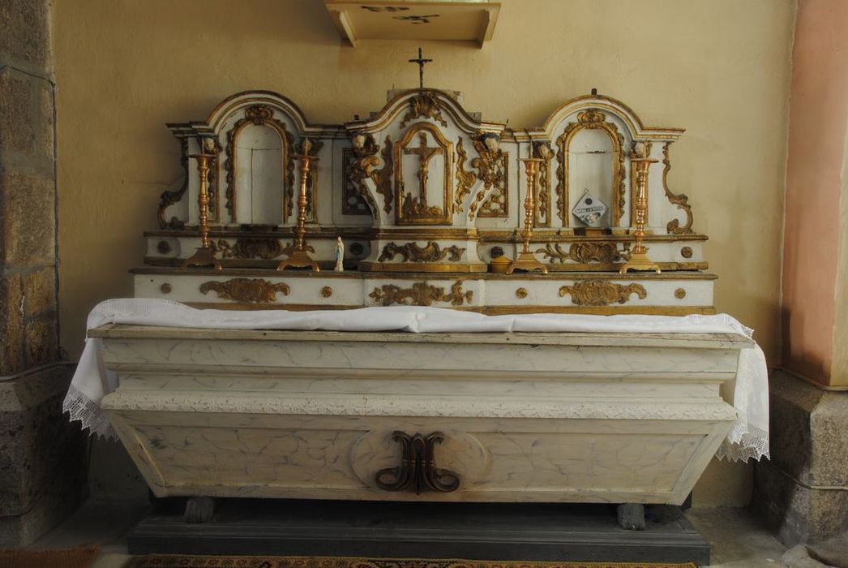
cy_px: 284
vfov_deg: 37.0
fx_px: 849
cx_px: 424
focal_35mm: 36
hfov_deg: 53.1
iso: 100
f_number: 8
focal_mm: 24
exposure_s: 3
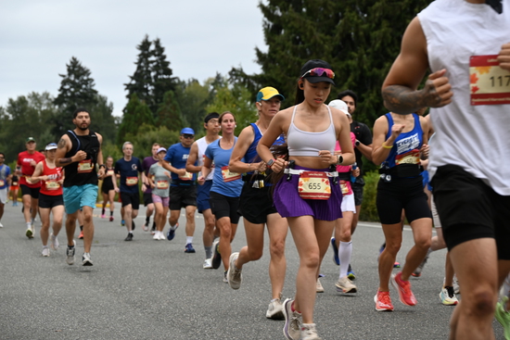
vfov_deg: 15.0
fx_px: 1289
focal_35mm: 91
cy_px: 170
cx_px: 255
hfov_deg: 22.4
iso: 400
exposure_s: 1/160
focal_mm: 91
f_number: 6.3
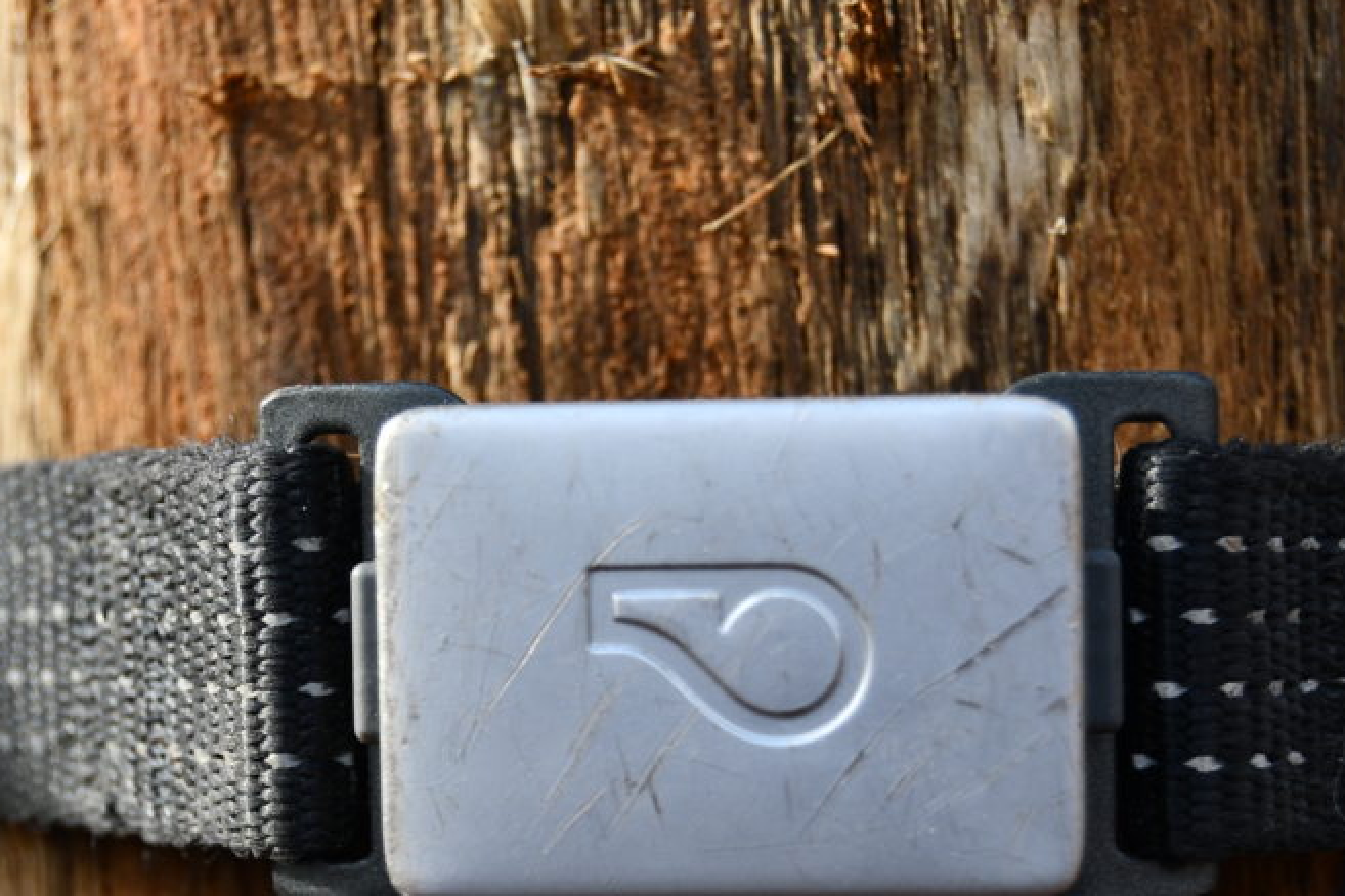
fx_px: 4371
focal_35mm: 117
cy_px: 678
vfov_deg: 11.7
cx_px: 622
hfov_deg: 17.5
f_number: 5.6
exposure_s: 1/250
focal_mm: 50
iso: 280
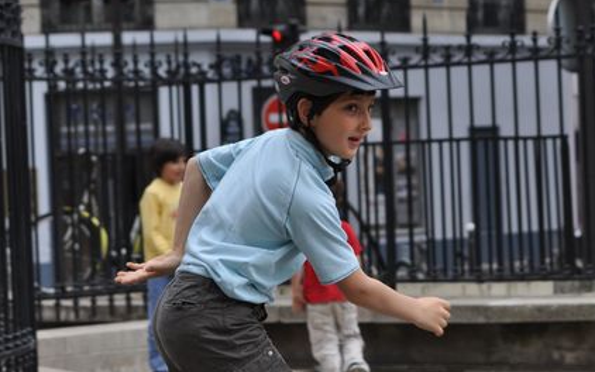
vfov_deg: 8.1
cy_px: 307
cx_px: 298
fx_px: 2628
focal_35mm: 162
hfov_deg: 12.9
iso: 200
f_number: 5.6
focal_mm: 70
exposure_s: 1/500
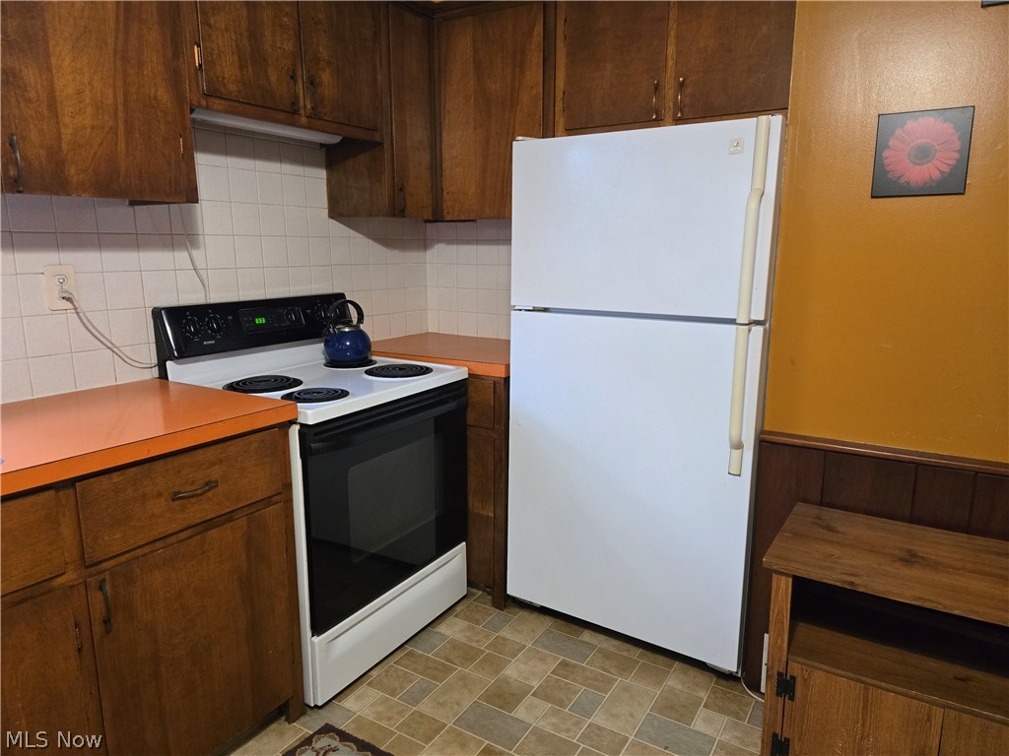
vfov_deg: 58.9
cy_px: 378
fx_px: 670
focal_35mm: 23
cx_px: 504
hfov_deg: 73.9
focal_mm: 5.4
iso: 800
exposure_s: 1/120
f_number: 1.8
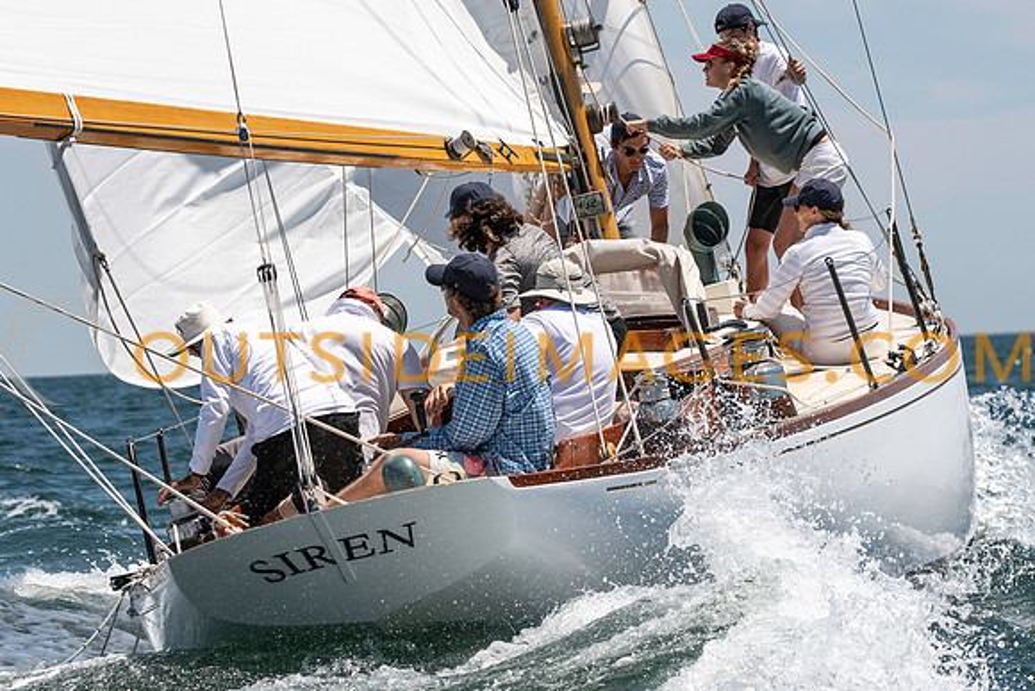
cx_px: 605
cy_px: 301
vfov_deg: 6.5
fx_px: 6049
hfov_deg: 9.8
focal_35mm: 210
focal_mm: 120
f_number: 5.6
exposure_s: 1/2500
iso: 320
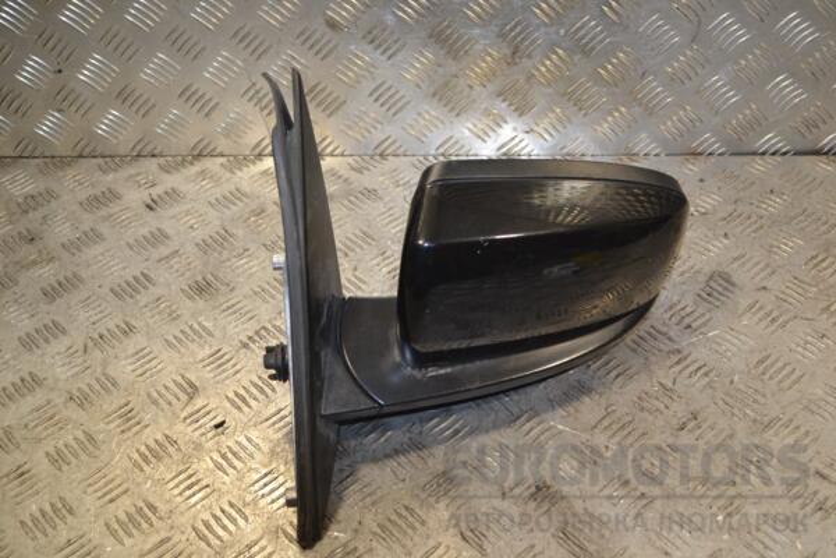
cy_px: 279
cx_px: 418
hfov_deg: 41.1
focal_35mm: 48
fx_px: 1115
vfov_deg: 28.1
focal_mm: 32
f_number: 4.8
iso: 360
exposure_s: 1/125
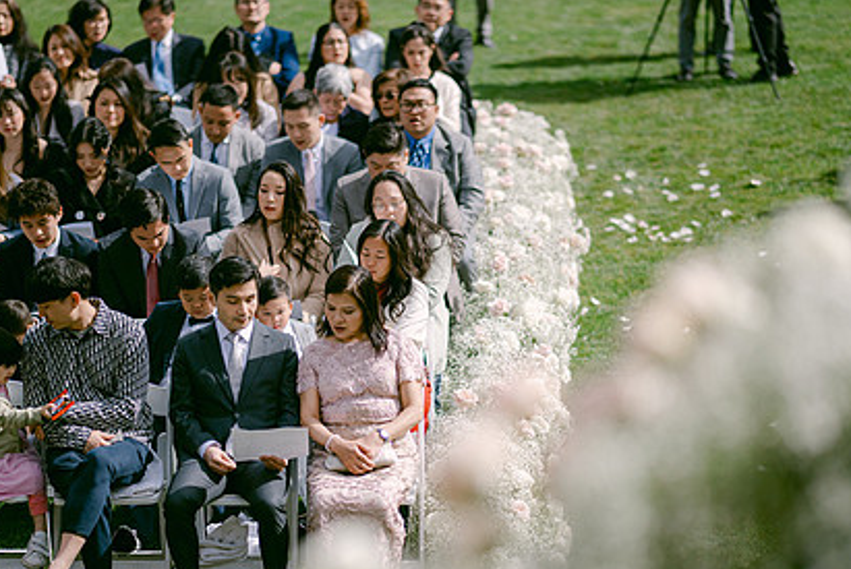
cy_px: 365
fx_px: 3502
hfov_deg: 13.9
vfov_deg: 9.3
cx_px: 422
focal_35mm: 148
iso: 200
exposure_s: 1/26000
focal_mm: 105
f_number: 1.4
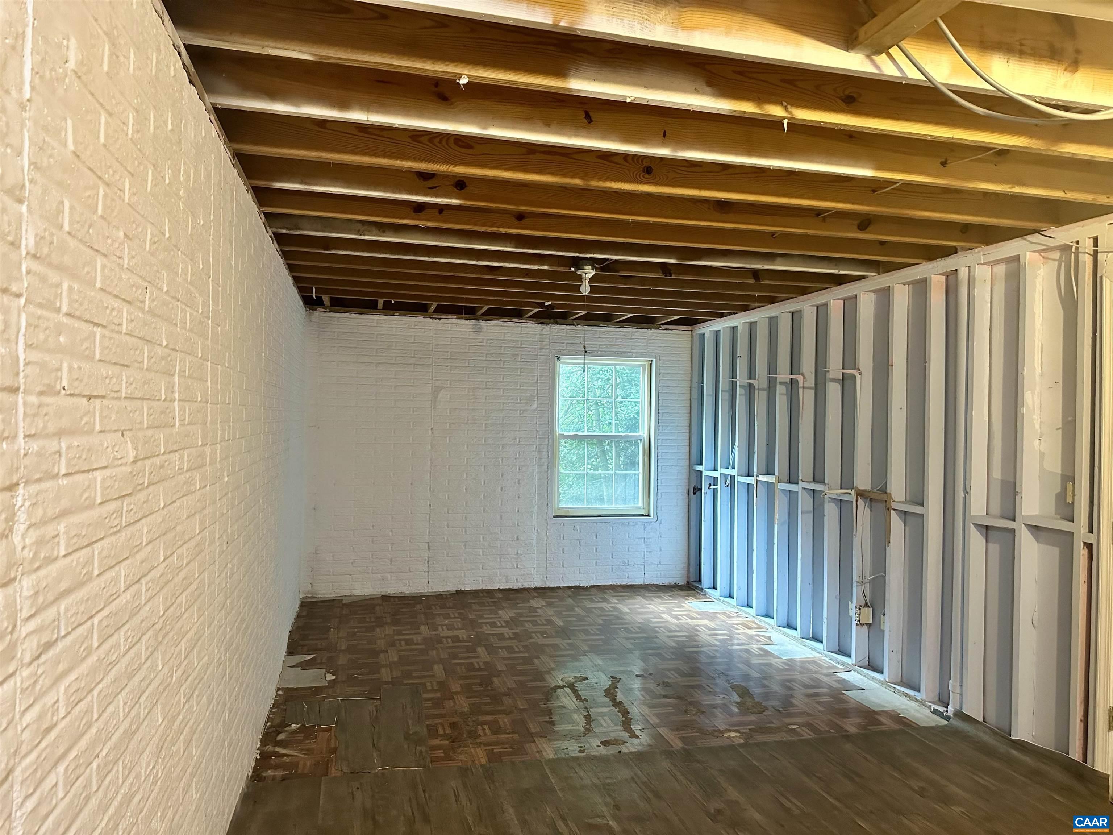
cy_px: 418
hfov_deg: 71.6
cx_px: 556
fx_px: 772
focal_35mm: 24
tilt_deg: +0.2
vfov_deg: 56.8
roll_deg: -1.1
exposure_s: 1/60
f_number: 1.78
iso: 640
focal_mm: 6.86
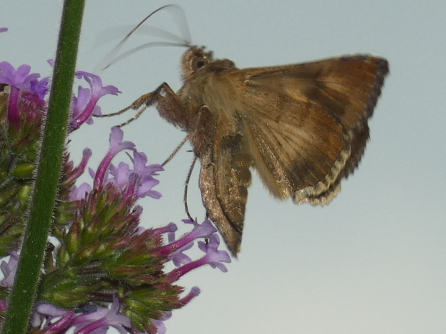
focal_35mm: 286
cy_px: 155
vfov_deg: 5.2
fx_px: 3684
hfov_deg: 6.9
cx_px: 207
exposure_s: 1/160
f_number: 5.5
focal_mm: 44.8
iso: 80
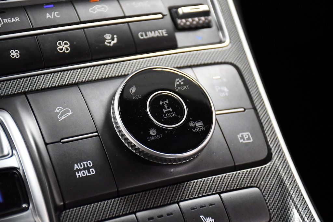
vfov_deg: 11.4
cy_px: 111
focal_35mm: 120
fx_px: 1110
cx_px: 166
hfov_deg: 17.1
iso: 2500
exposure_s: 1/400
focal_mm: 80
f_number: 5.3
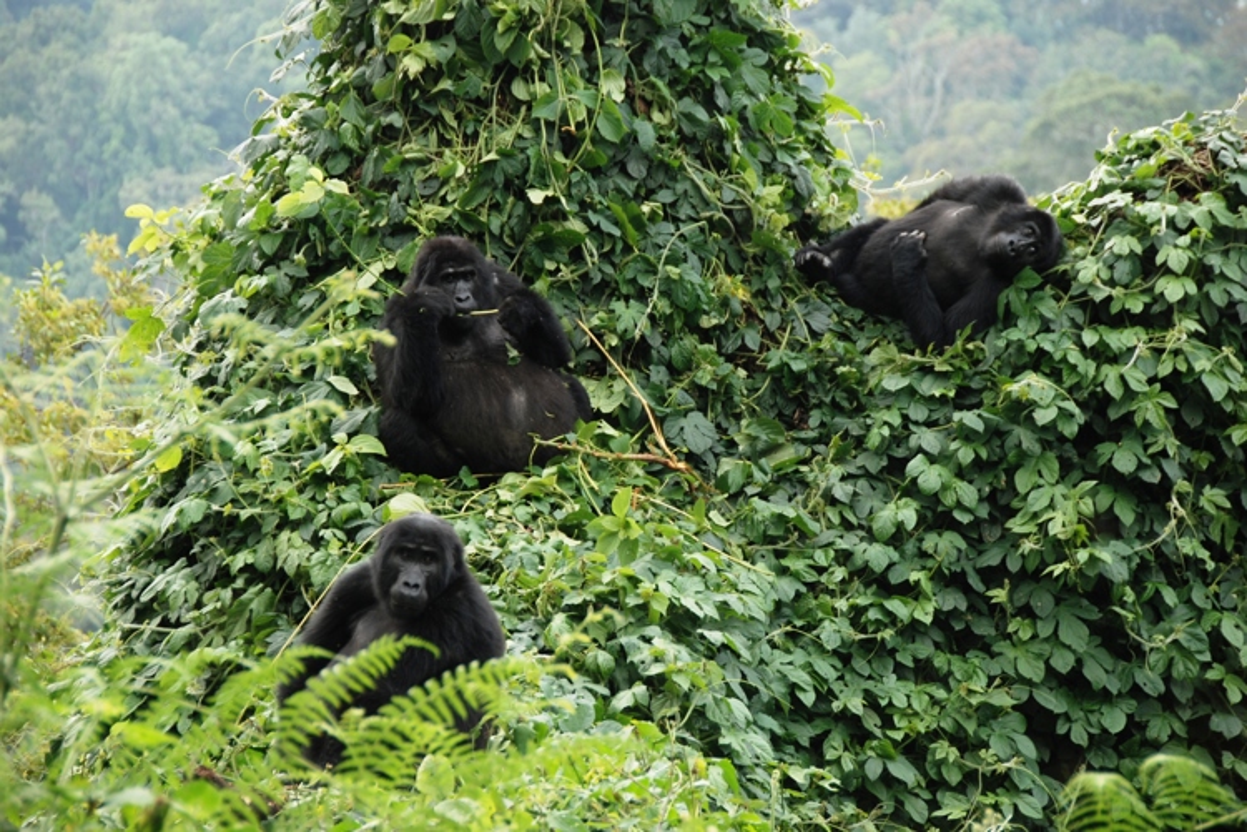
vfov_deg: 8.2
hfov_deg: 12.2
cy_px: 416
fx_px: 5819
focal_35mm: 168
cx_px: 624
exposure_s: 1/100
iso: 200
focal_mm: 112
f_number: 5.6
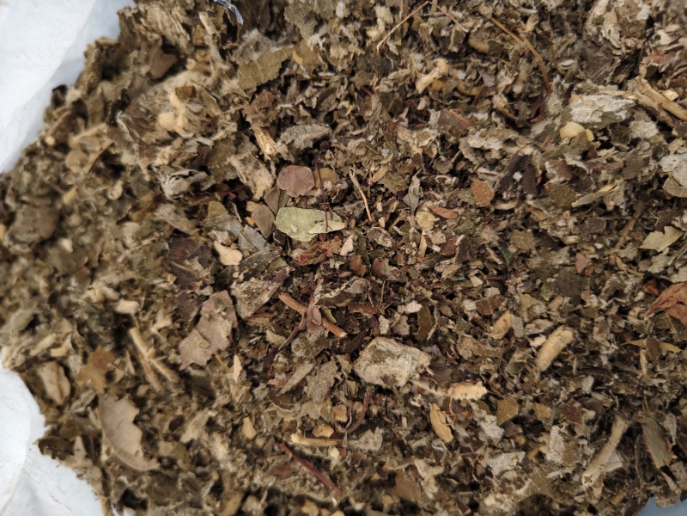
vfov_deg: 58.9
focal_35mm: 23
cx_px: 344
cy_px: 258
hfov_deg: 73.9
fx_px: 456
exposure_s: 1/50
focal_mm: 5.56
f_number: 1.88
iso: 718
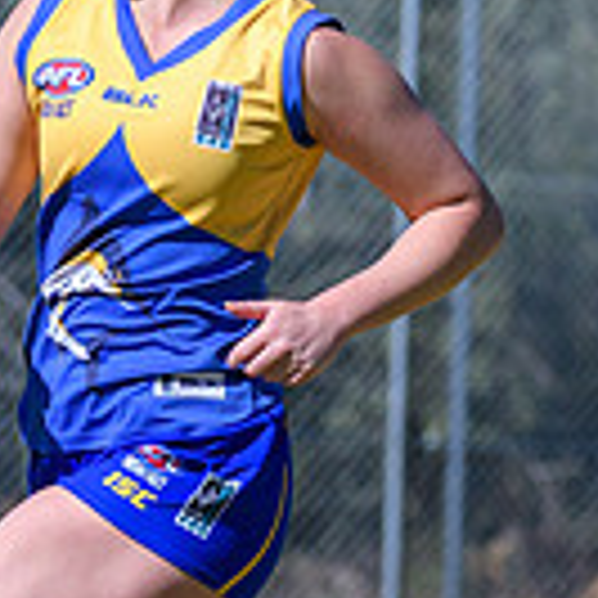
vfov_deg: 1.0
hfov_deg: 1.0
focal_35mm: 1694
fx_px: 33109
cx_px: 96
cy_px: 547
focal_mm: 250
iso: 800
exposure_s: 1/3200
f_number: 9
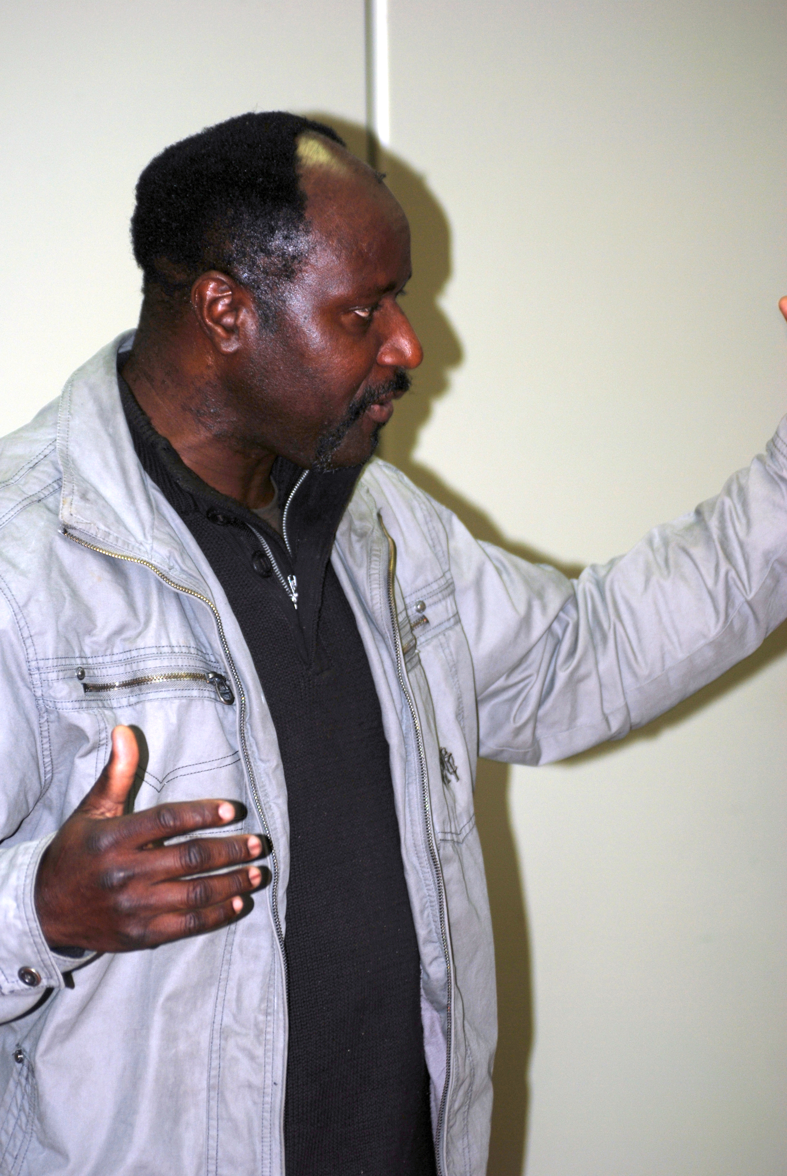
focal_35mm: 135
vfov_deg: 15.2
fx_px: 4414
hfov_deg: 10.2
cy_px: 588
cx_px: 394
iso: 100
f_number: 5
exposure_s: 1/125
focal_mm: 90
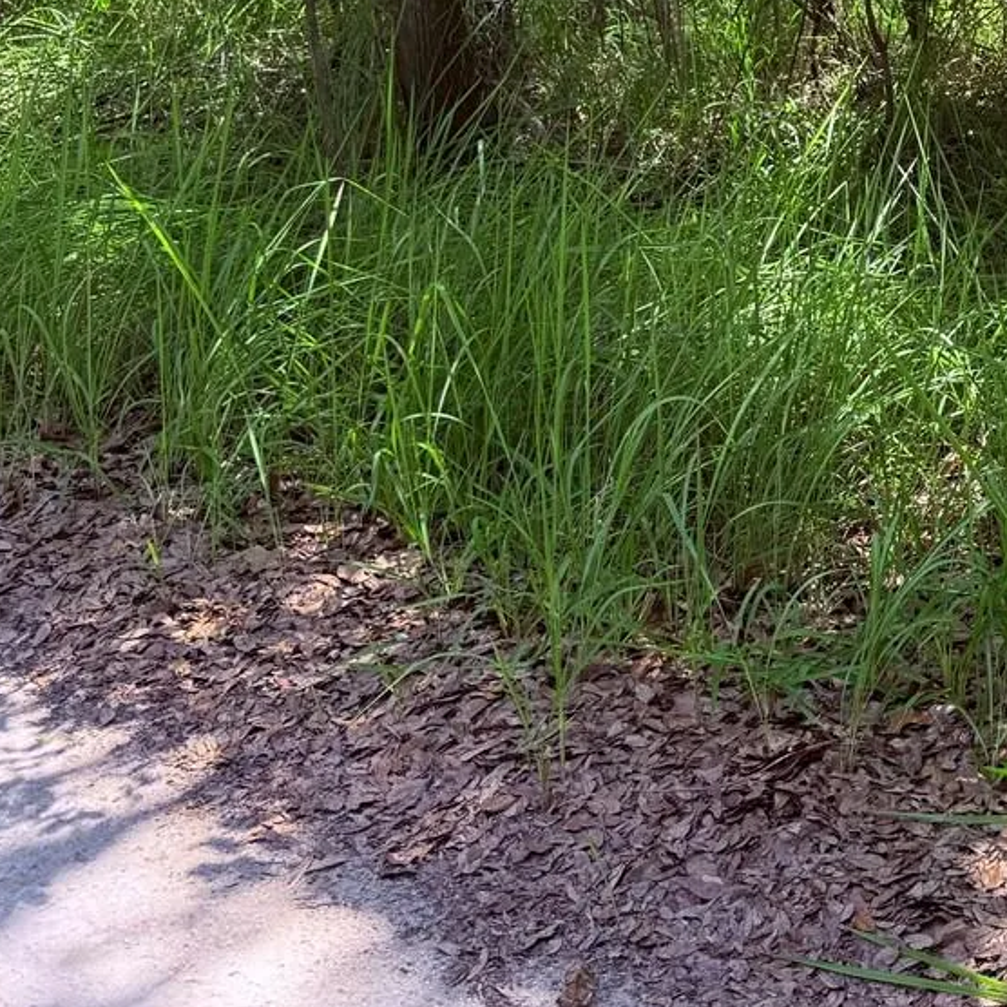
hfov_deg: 26.4
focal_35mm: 61
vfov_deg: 26.6
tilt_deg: -8.2
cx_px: 1052
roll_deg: +1.8
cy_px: -2
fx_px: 2008
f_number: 1.78
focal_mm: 6.76
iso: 100
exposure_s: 1/304
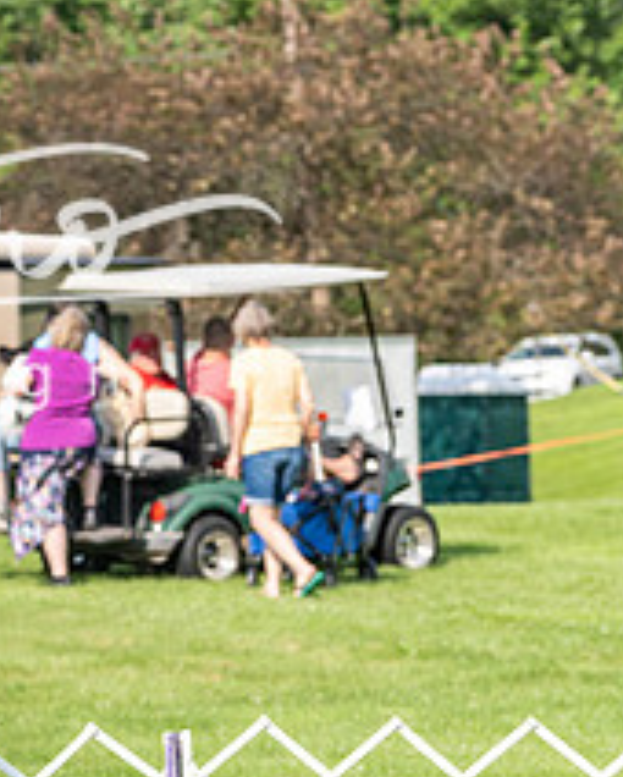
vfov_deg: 5.8
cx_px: -337
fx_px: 7618
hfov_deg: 4.6
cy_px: 489
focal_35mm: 331
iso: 320
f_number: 5.6
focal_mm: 129
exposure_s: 1/1000
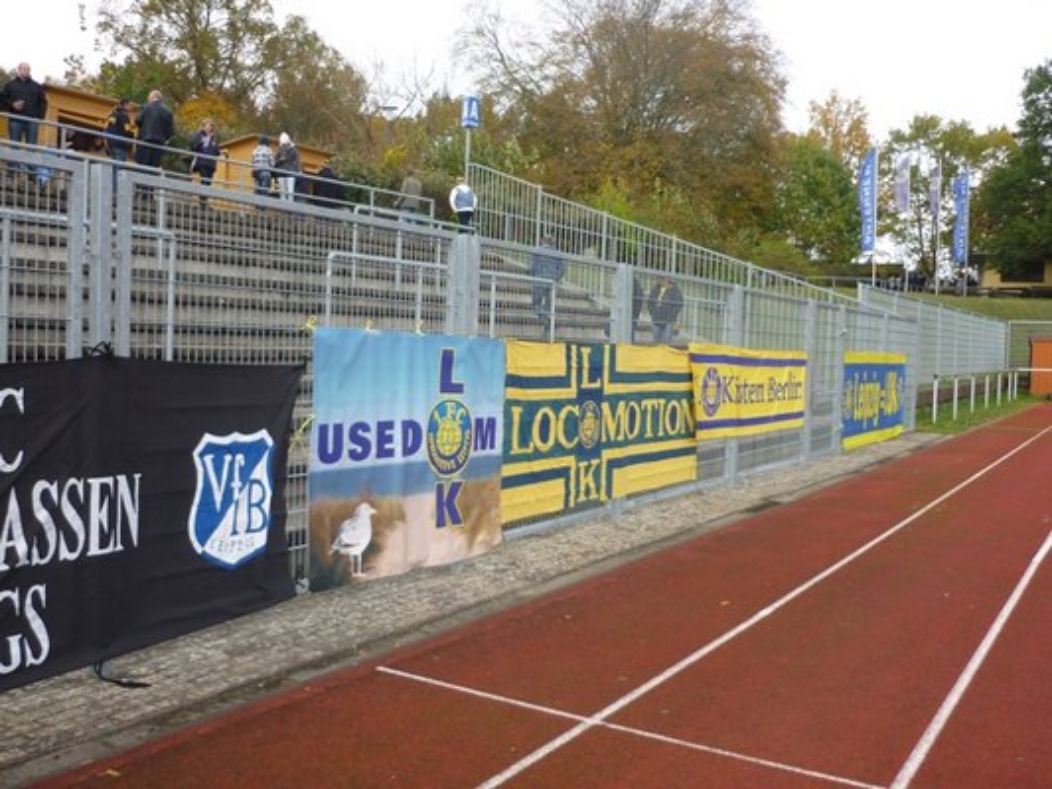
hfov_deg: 55.3
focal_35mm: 33
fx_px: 1003
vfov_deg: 43.0
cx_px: 526
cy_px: 394
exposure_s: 1/250
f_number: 2.8
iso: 80
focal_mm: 5.5
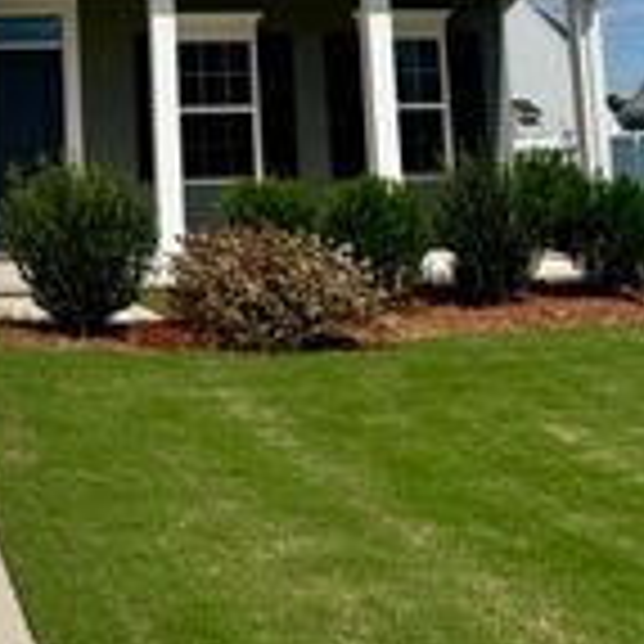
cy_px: -74
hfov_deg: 22.3
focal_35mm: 74
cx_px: -23
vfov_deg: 22.0
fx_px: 1558
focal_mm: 6.76
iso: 80
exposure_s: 1/12346
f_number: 1.78
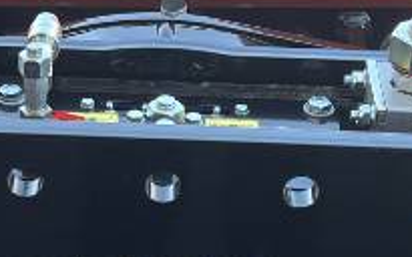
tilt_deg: -32.2
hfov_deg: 15.1
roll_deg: -1.1
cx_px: 151
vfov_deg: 9.5
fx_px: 1549
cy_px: 191
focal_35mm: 138
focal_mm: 5.7
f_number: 1.5
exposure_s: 1/353
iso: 50
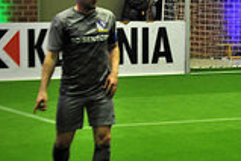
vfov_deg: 7.6
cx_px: 177
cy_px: 76
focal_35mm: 181
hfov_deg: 11.3
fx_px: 1212
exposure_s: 1/30
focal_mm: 48
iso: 1600
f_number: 4.8
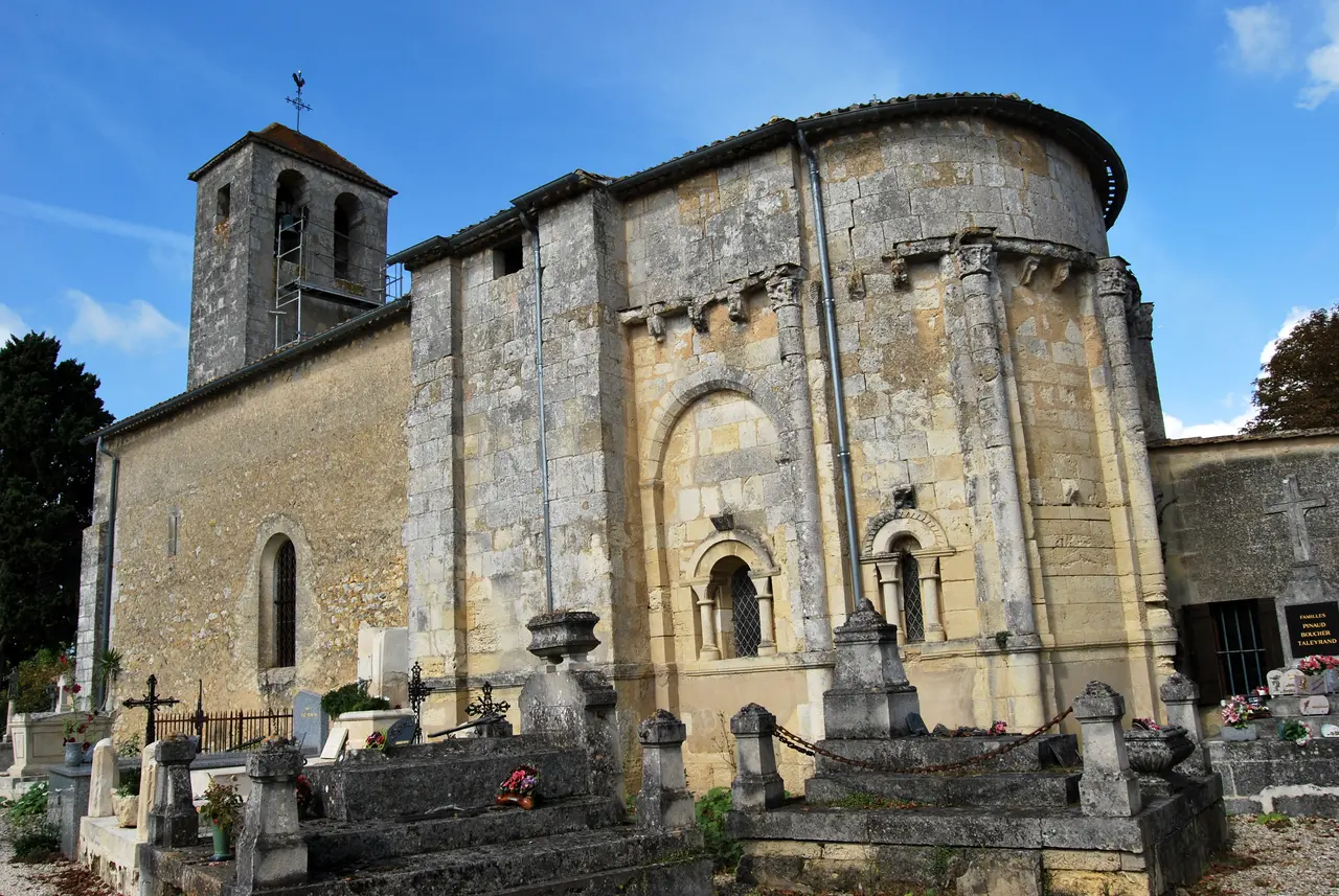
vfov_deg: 48.1
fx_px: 1006
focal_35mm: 27
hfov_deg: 67.3
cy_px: 448
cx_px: 670
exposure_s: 1/250
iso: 100
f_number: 9
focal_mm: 18
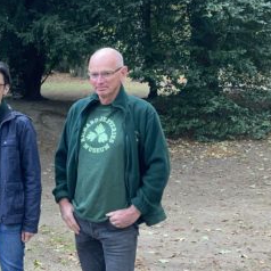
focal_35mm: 80
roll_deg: +1.4
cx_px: -102
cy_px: 169
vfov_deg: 21.6
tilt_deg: -7.9
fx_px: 709
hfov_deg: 19.6
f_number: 1.8
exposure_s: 1/103
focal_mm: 3.99
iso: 80
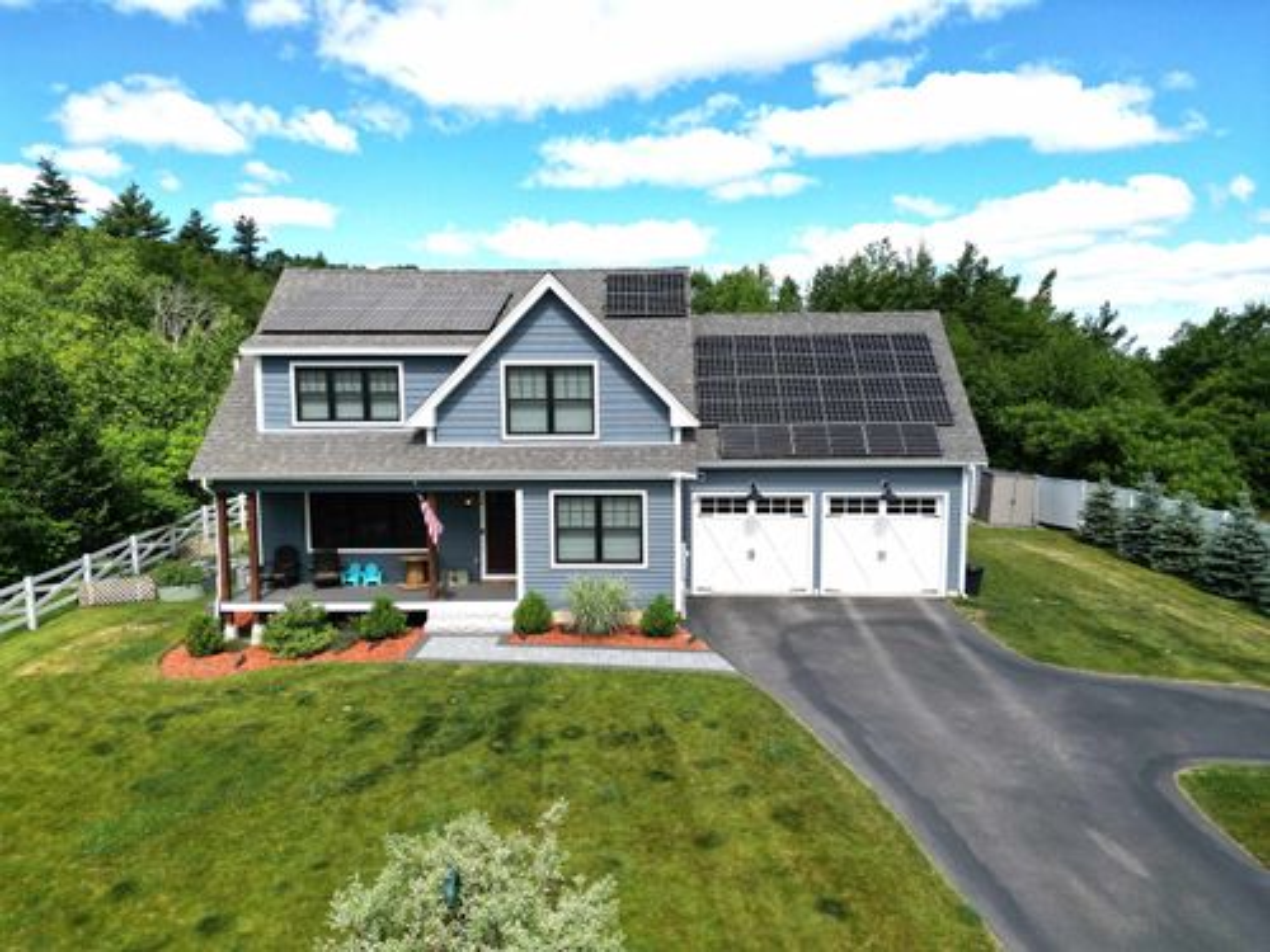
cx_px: 635
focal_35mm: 24
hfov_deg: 71.6
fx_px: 881
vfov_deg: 56.8
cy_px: 476
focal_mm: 6.72
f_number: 1.7
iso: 140
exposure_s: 1/3000
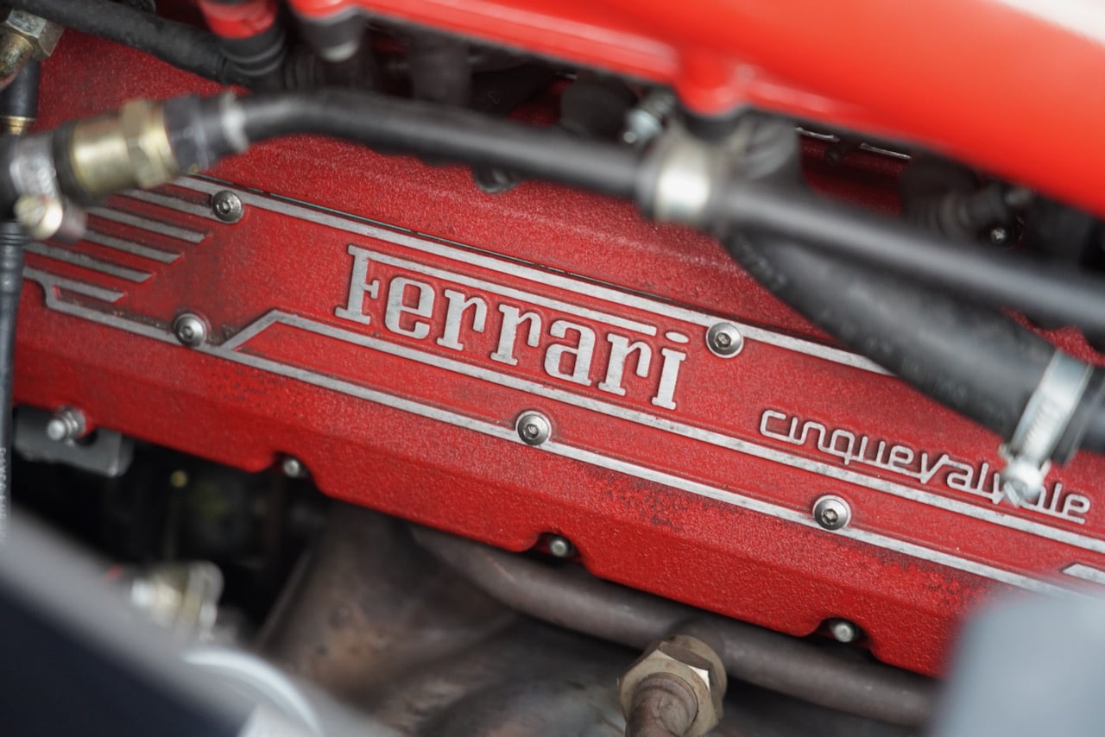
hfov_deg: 31.9
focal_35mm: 63
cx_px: 552
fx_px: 1934
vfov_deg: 21.6
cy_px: 368
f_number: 4
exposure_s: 1/160
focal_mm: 63
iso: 3200
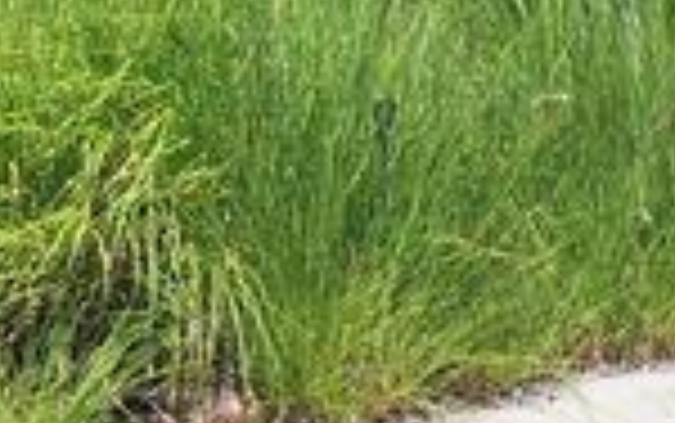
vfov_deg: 1.6
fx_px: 15593
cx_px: 522
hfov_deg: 2.5
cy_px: 518
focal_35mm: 847
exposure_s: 1/640
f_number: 5
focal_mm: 64.3
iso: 100
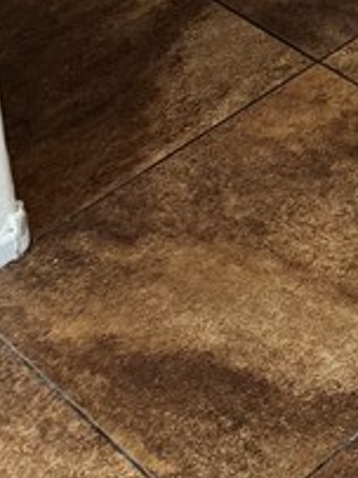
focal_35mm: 121
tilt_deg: -15.2
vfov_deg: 13.2
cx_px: 702
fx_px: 1670
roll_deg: +2.8
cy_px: -577
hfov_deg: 11.2
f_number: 1.78
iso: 200
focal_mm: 6.76
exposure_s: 1/60
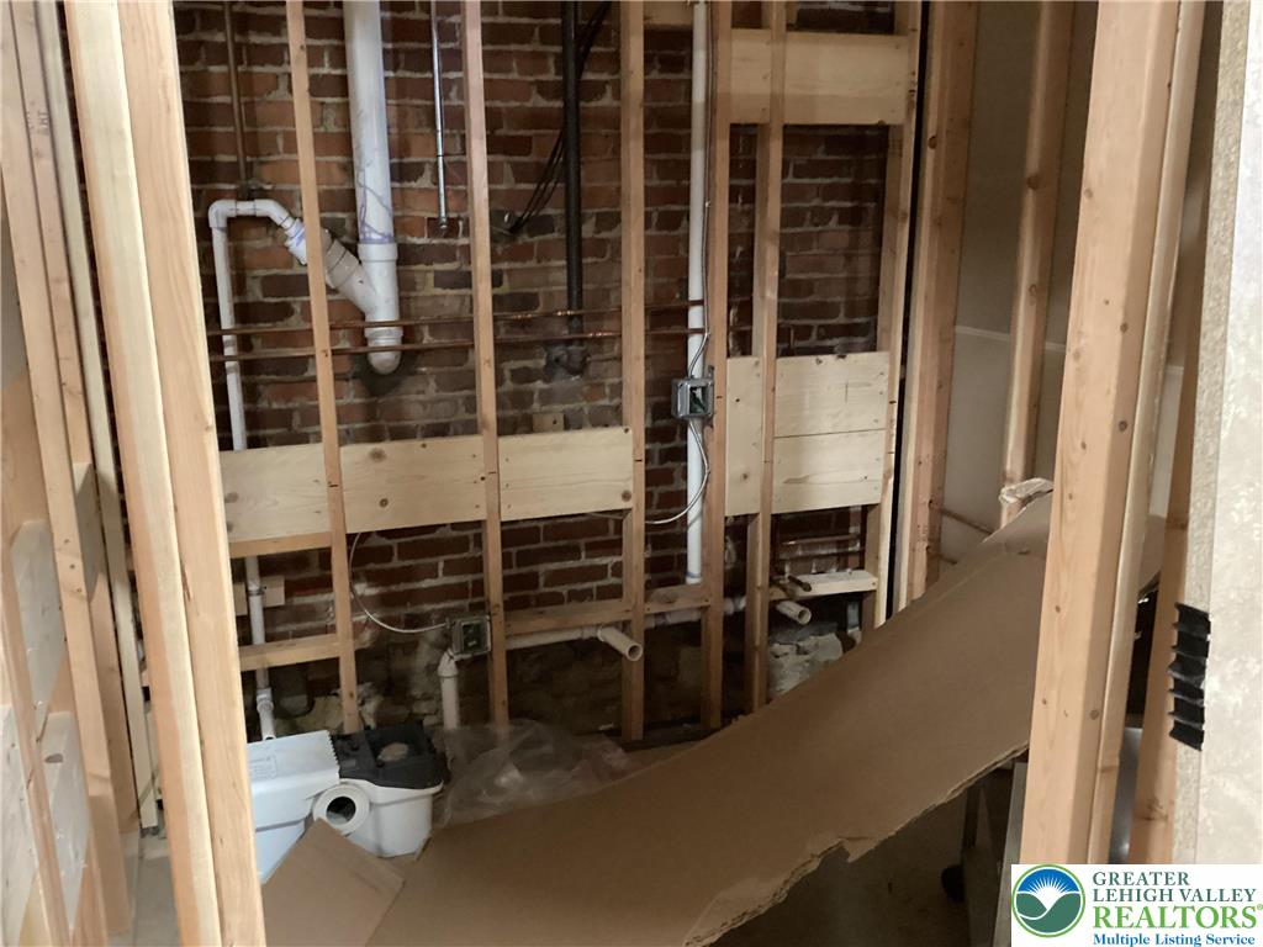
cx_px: 632
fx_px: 1131
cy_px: 474
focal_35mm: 31
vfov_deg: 45.4
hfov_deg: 58.4
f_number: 2.4
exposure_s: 1/20
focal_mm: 3.3
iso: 640
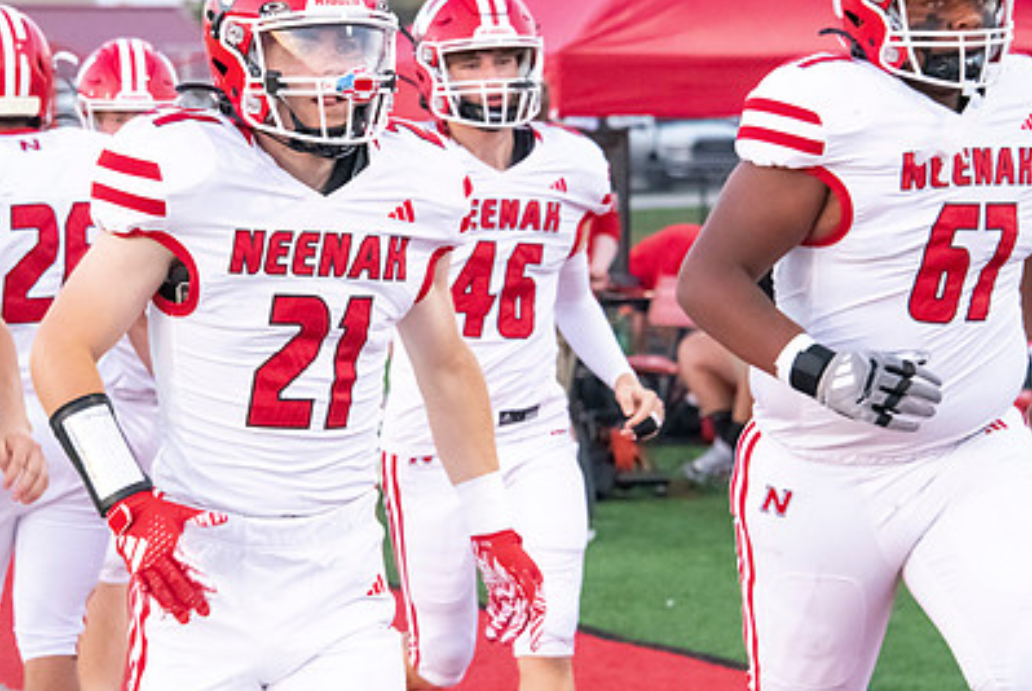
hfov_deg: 10.5
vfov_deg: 7.0
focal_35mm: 196
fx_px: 5625
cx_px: 362
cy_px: 327
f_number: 7.1
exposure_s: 1/800
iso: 10000
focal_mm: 135
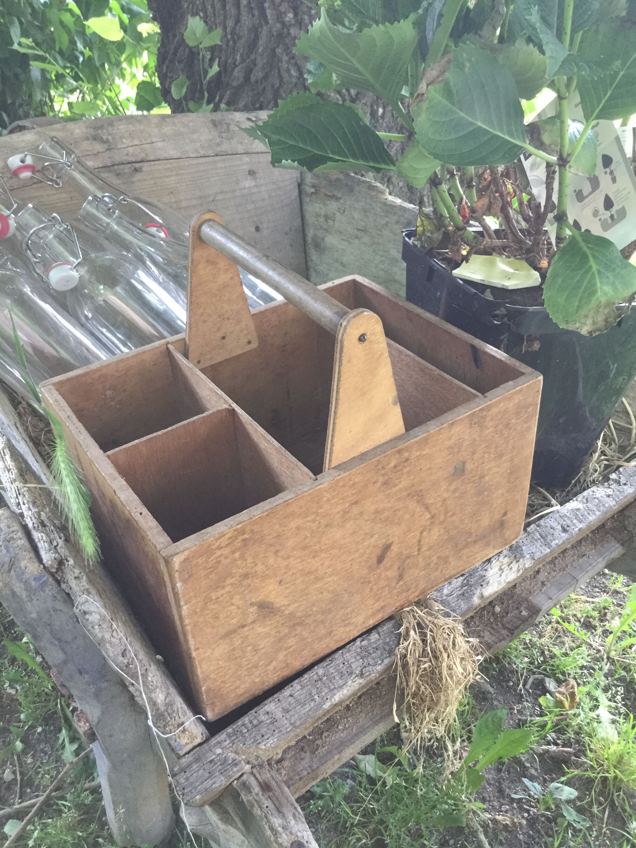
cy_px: 424
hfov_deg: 45.4
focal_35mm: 31
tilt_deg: -35.2
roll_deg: +1.3
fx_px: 759
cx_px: 318
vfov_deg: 58.4
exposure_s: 1/33
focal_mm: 3.3
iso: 125
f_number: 2.4
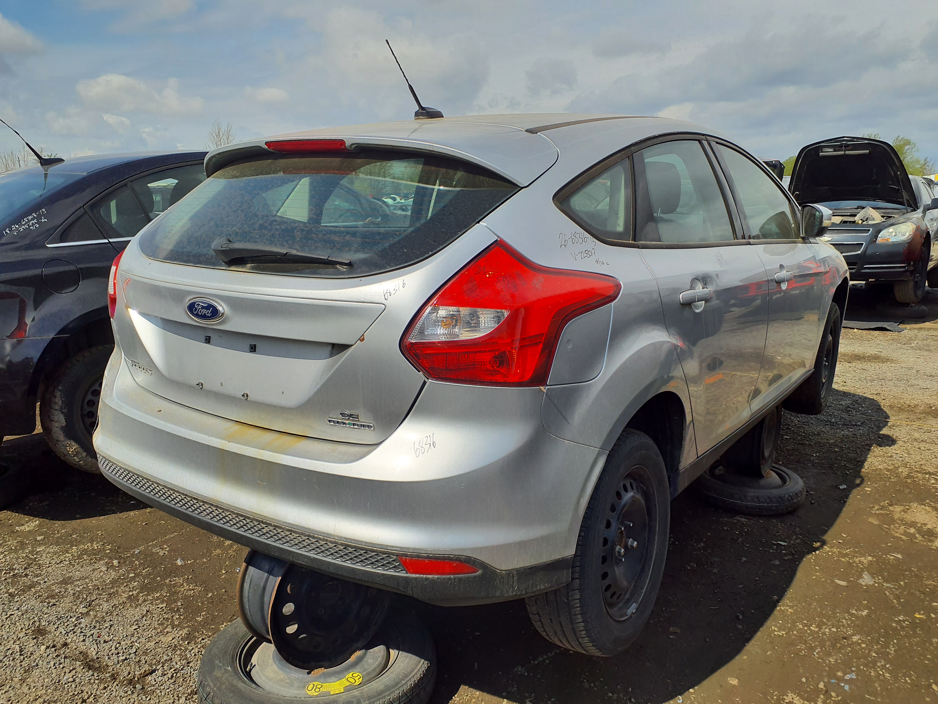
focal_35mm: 27
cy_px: 352
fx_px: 732
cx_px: 469
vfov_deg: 51.4
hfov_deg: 65.3
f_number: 1.9
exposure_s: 1/2768
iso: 40
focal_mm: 3.58
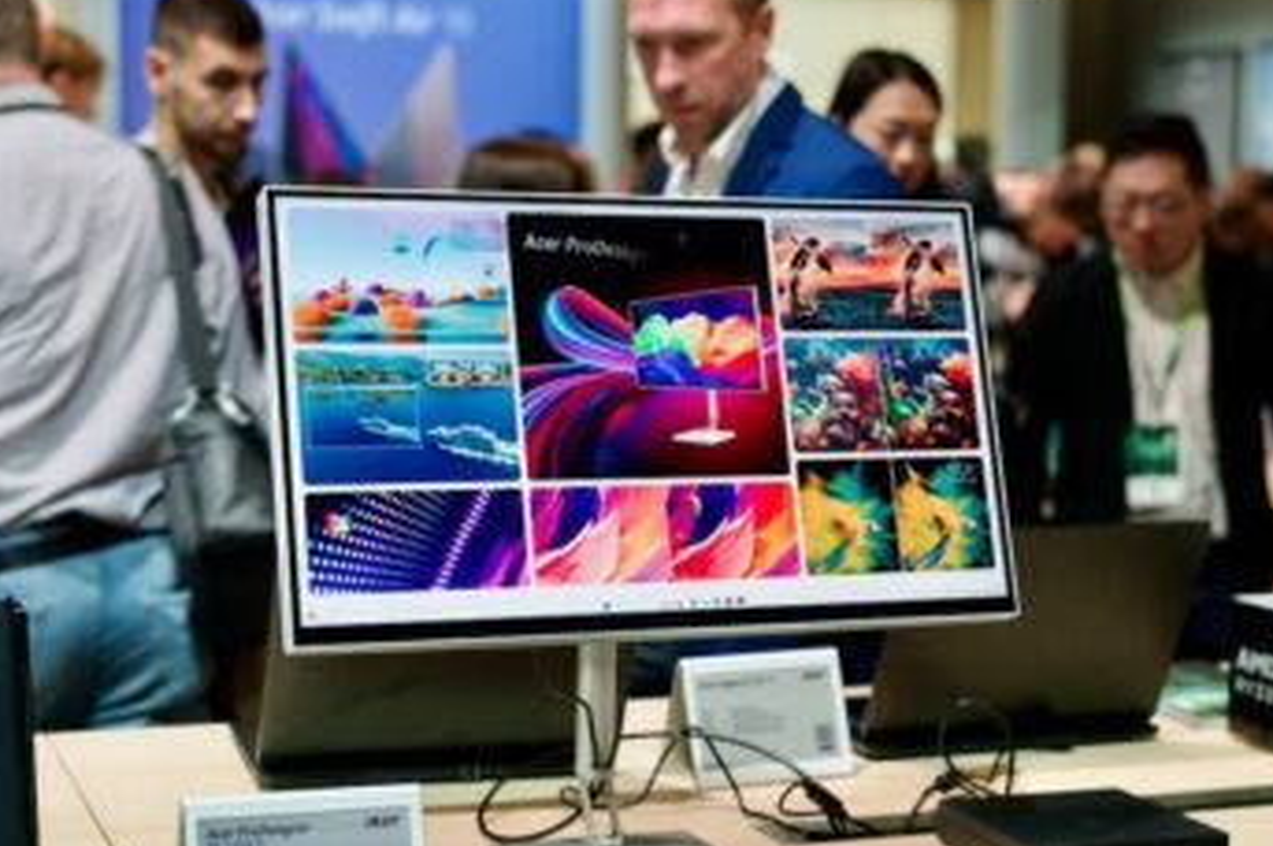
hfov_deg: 31.9
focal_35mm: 63
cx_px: 709
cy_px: 447
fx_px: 2226
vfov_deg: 21.5
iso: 200
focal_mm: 50
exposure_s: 1/60
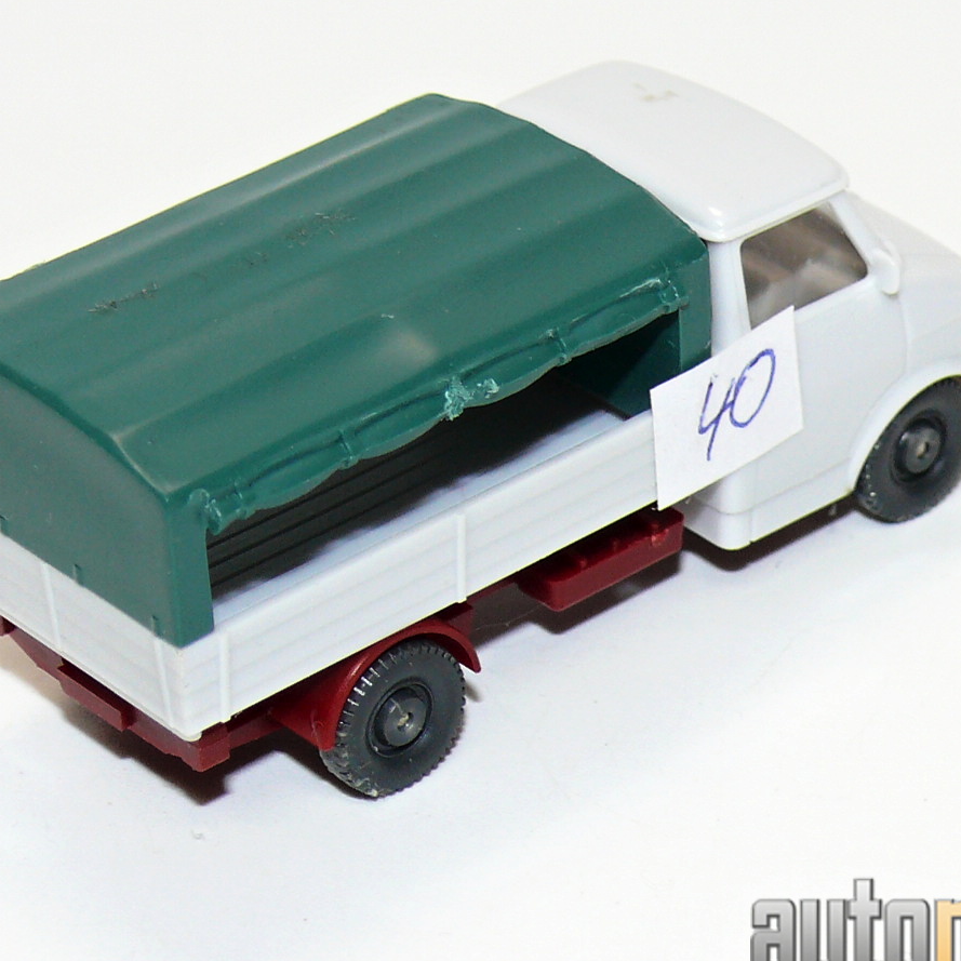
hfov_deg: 10.0
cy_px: 374
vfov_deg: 10.0
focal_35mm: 175
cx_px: 502
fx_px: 5497
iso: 100
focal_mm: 14
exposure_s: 1/30
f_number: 4
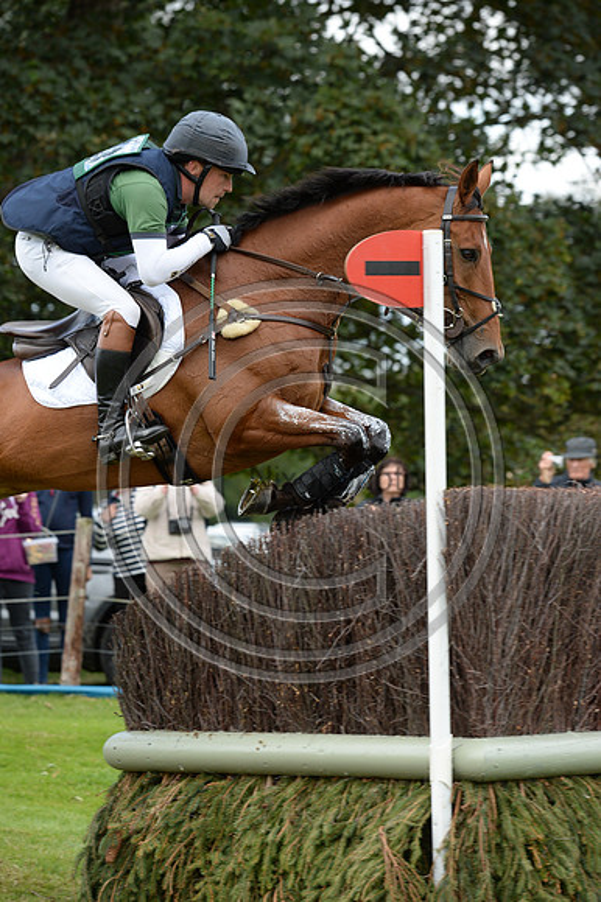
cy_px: 451
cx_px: 300
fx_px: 5515
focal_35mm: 220
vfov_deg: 9.4
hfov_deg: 6.2
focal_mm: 220
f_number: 6.3
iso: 1000
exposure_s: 1/800
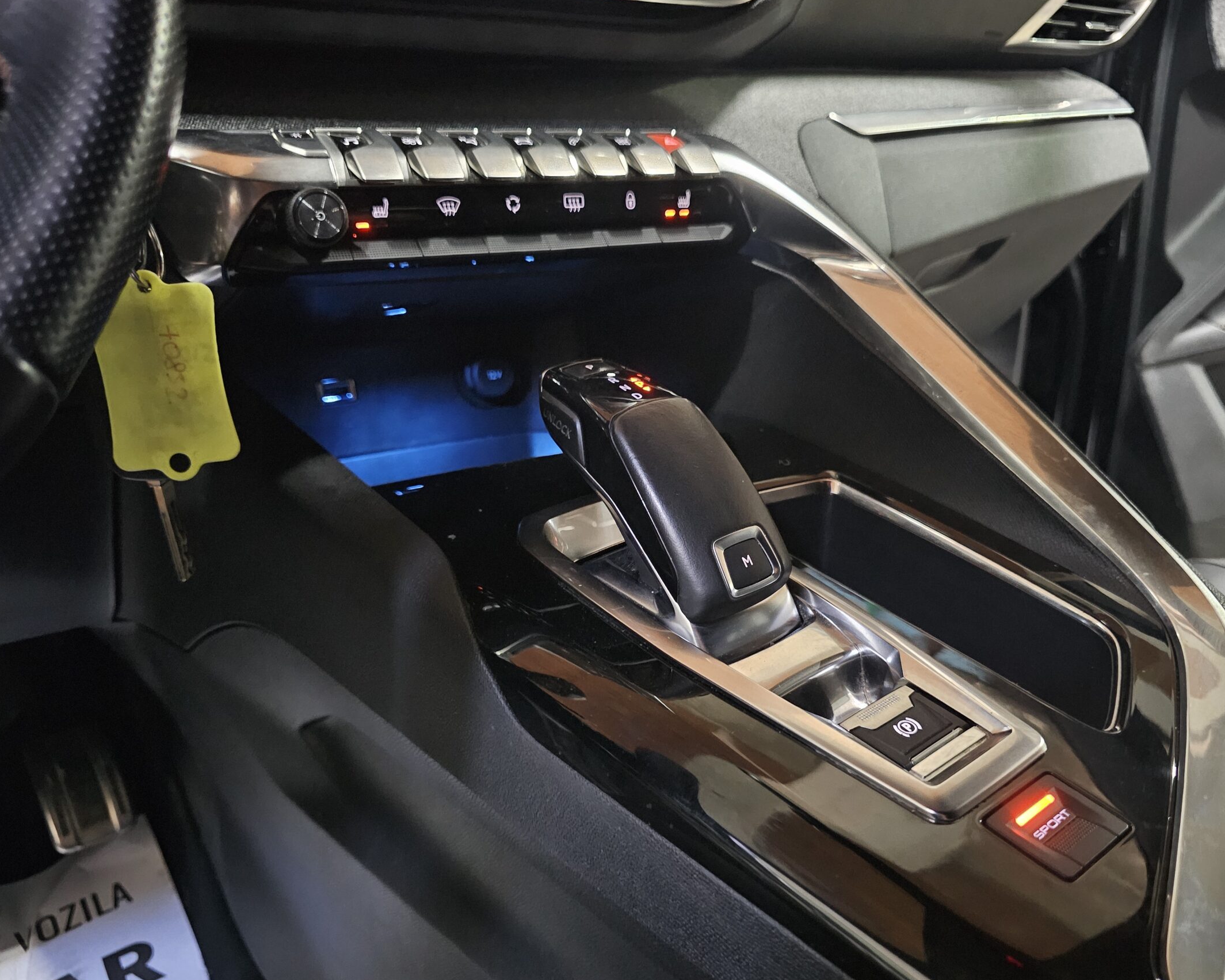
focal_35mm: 27
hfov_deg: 64.0
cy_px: 537
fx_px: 979
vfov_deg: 53.1
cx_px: 650
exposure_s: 1/16.7
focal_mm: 6.3
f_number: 1.7
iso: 2000
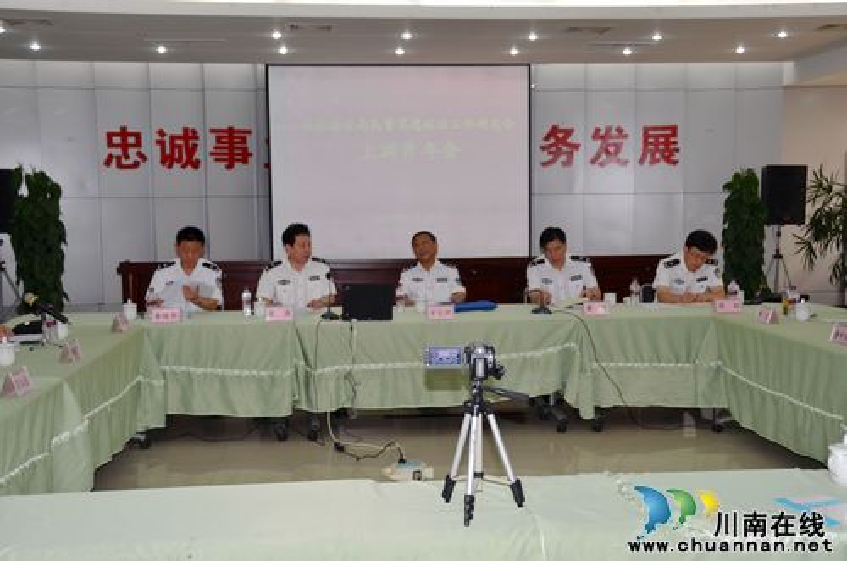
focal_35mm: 42
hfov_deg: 46.5
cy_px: 280
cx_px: 424
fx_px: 986
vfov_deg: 31.7
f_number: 4
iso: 200
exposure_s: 1/60
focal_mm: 28
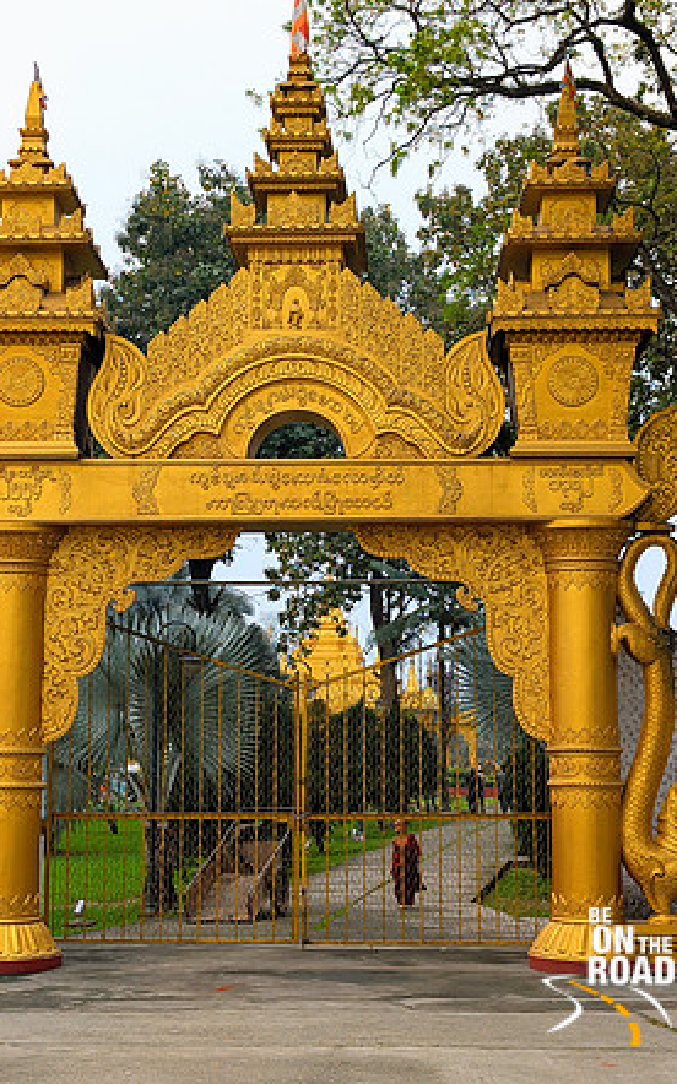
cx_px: 325
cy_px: 535
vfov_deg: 38.2
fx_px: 1566
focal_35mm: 53
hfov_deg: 24.4
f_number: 1.68
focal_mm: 6.9
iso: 20
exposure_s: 1/168
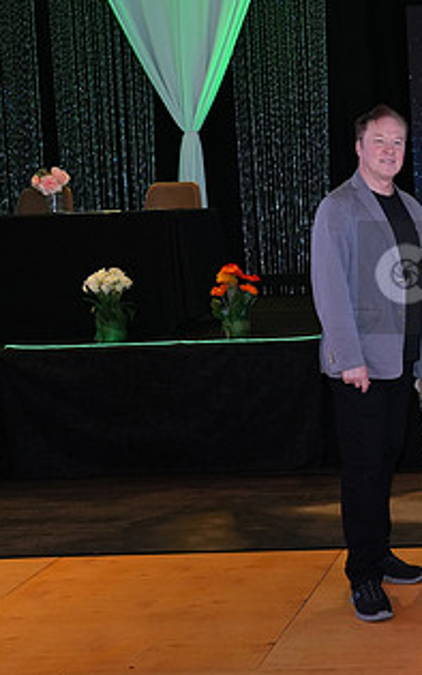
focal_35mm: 60
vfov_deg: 33.9
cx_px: 591
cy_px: 278
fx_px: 1104
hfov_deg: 19.5
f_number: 4
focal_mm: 32
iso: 2000
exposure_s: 1/200
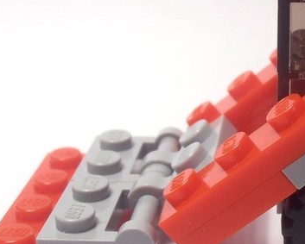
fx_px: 831
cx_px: 281
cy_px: 90
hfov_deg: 20.3
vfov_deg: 16.7
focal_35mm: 92
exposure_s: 1/60
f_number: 3.9
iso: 80
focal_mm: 6.61
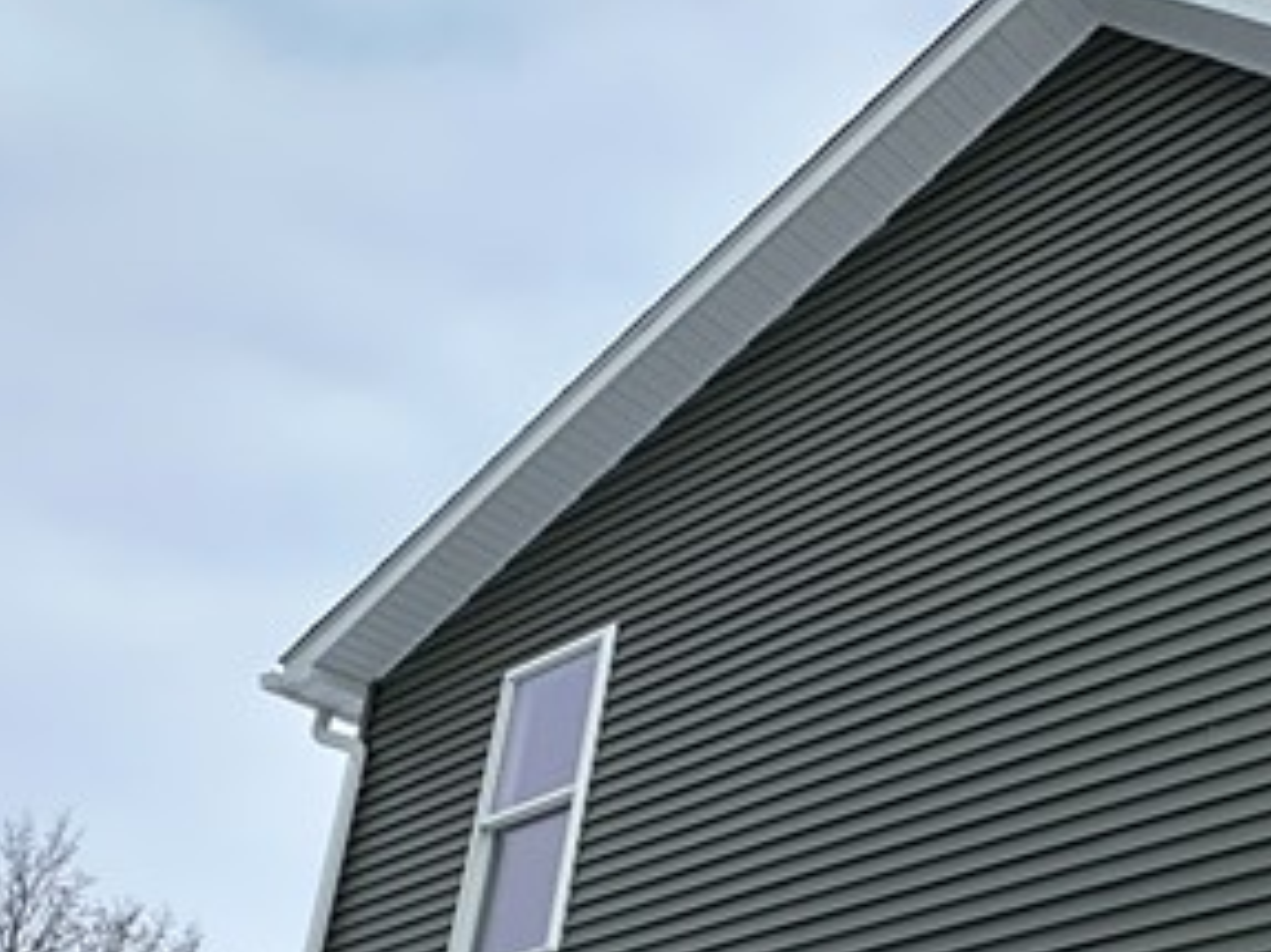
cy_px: 1111
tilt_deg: +19.2
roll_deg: -2.1
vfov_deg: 26.2
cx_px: 1541
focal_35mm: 50
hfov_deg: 31.6
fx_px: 1835
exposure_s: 1/498
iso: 40
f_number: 2.2
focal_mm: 2.22
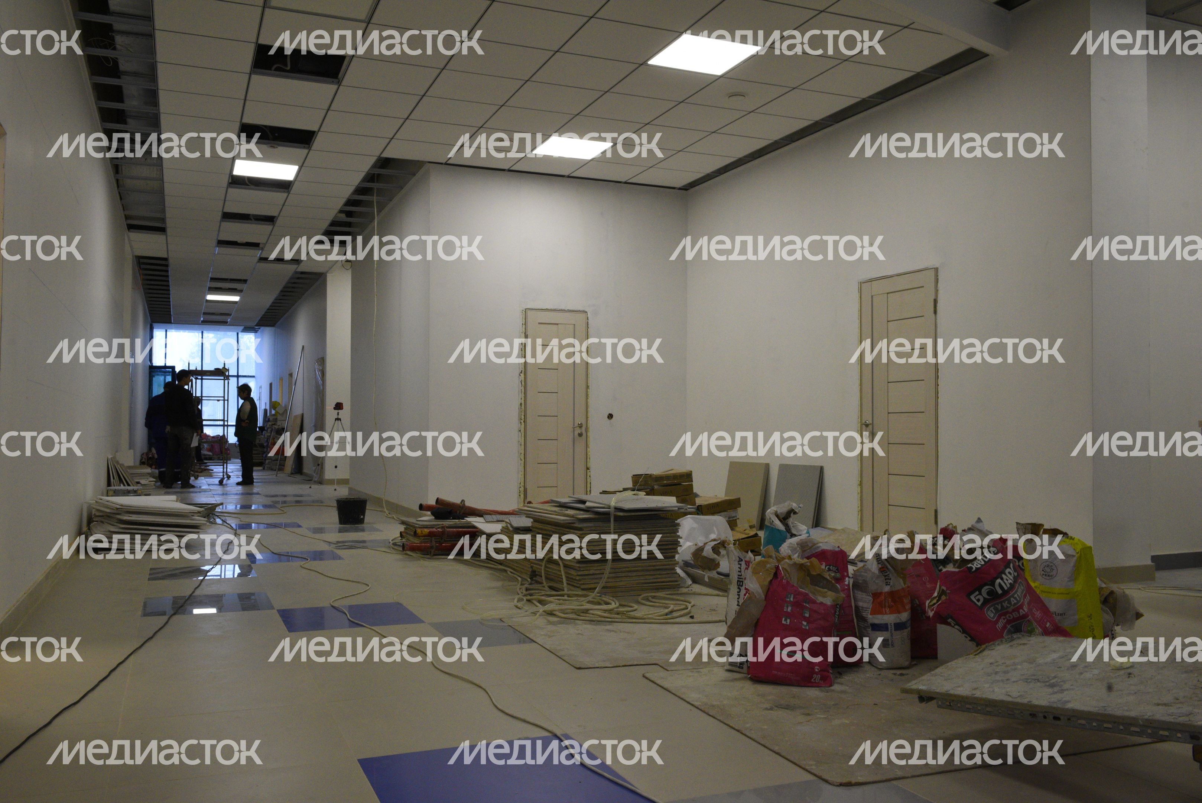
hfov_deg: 58.7
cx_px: 601
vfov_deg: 41.1
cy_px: 402
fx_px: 1069
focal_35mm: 32
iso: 2500
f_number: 10
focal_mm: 32
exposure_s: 1/60
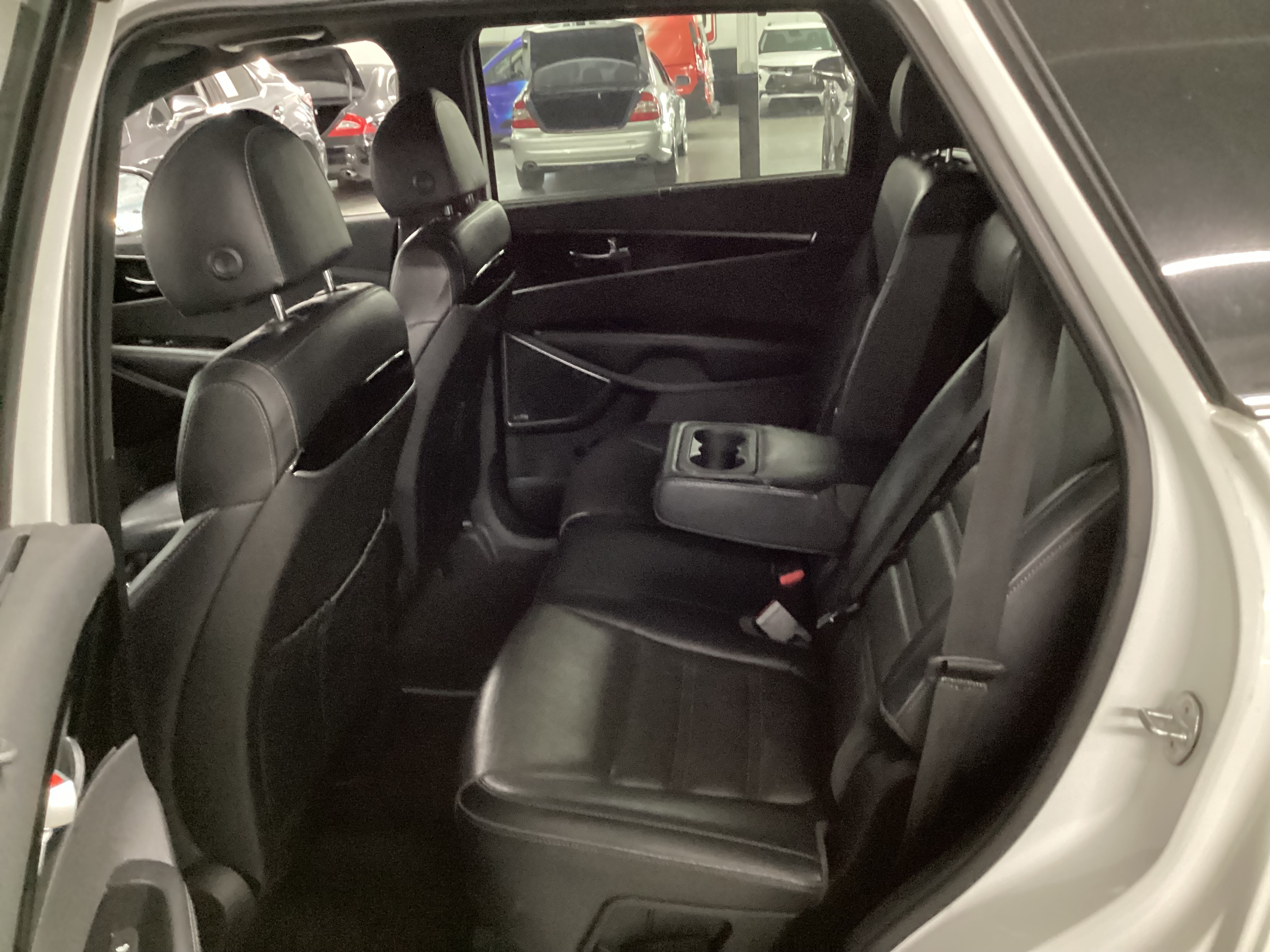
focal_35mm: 31
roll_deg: +2.5
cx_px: 635
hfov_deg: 58.4
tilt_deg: -23.2
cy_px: 476
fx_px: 1137
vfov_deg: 45.4
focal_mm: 3.3
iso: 800
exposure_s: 1/17
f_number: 2.4
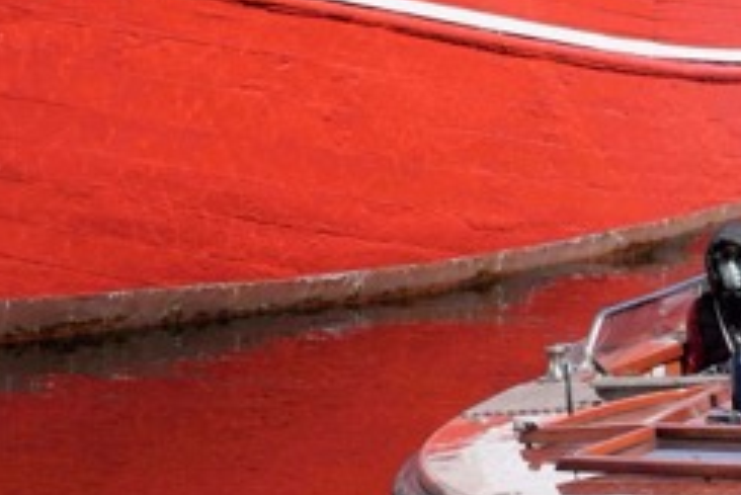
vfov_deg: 4.0
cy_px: 538
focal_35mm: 344
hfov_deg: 5.8
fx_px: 7085
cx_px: 1649
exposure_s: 1/1000
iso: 100
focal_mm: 70
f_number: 4
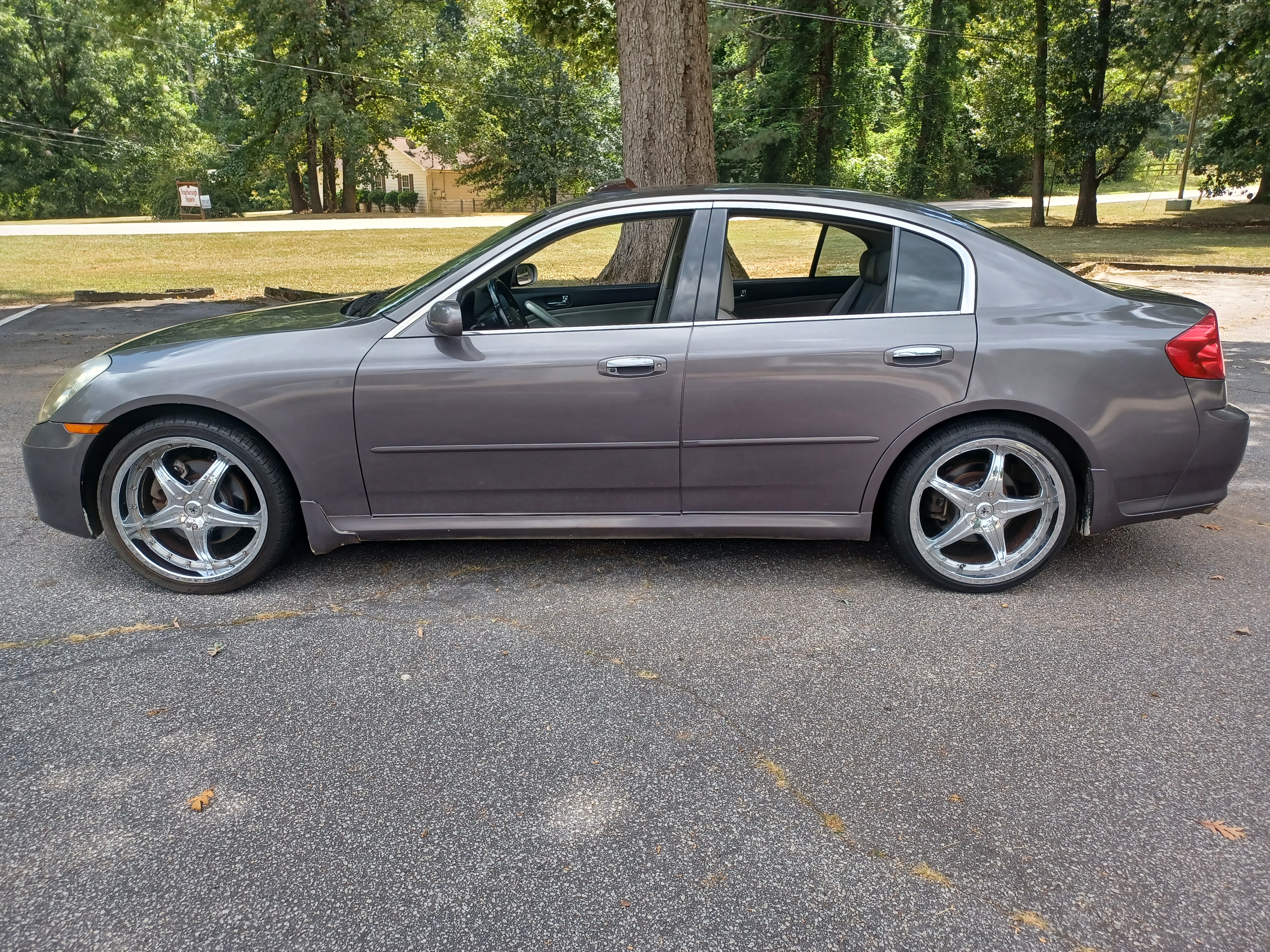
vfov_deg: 54.9
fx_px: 917
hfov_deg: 69.4
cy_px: 476
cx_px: 635
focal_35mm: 25
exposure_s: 1/120
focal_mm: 4.6
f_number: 1.8
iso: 40
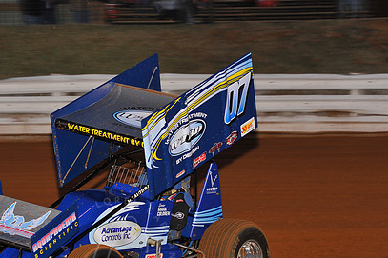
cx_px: 117
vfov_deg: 8.0
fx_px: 1842
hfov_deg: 12.0
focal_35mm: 171
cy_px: 167
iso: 800
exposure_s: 1/250
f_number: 7.1
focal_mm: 120
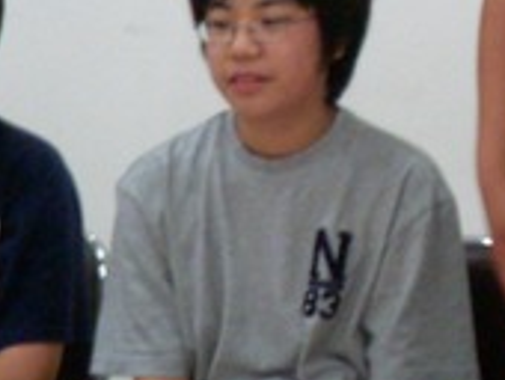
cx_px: 594
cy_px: -193
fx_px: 6253
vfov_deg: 3.5
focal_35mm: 428
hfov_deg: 4.6
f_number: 4.2
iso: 400
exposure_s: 1/15
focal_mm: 18.9
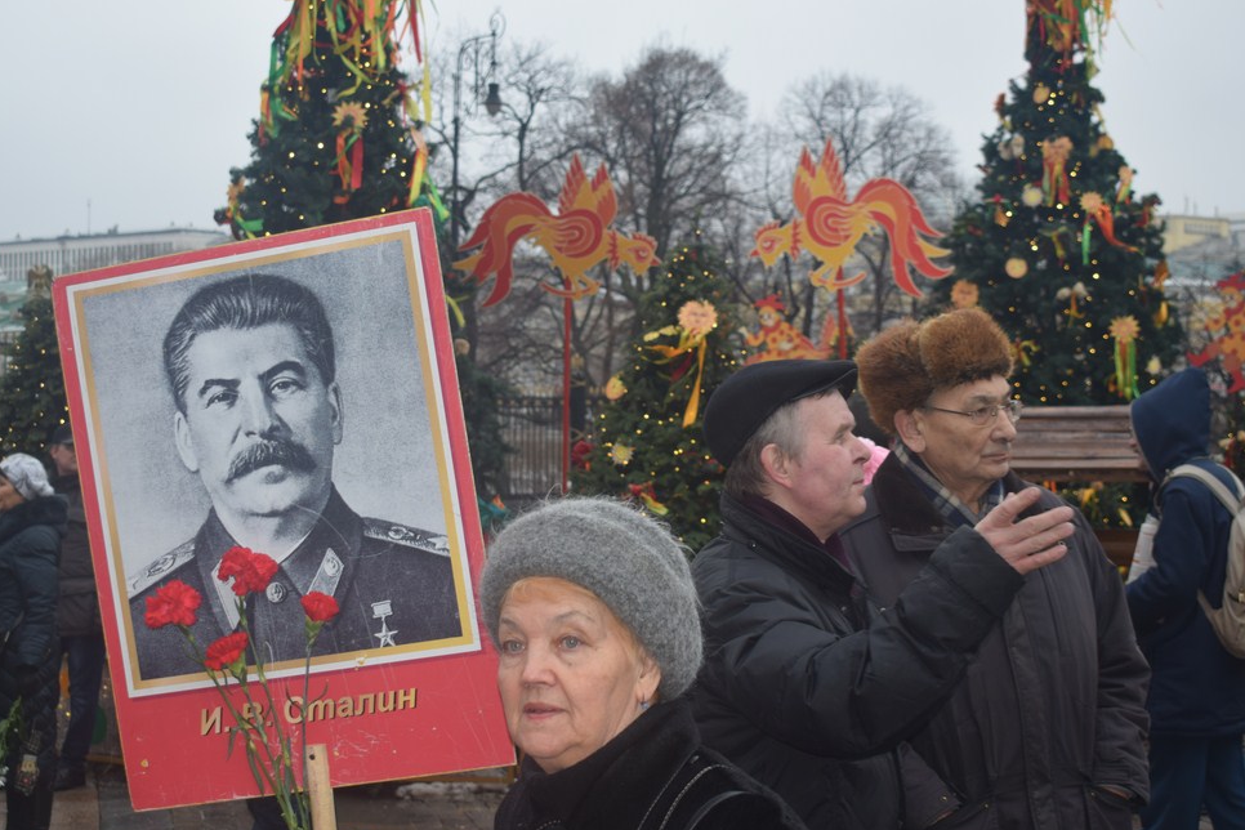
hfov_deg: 29.6
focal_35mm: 68
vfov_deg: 20.0
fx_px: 2351
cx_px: 566
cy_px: 369
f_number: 5.6
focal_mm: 38
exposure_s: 1/125
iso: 125
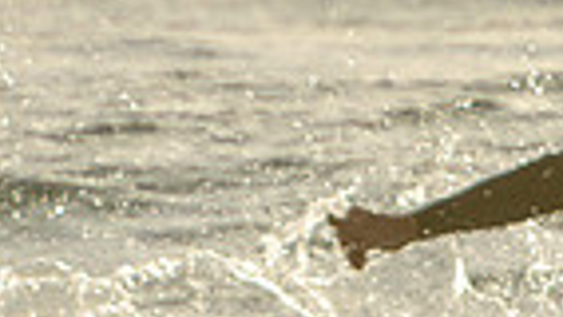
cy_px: 545
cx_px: 674
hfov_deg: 0.8
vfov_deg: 0.5
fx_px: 38366
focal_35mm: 2569
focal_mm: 400
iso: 180
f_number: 5.6
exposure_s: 1/1000
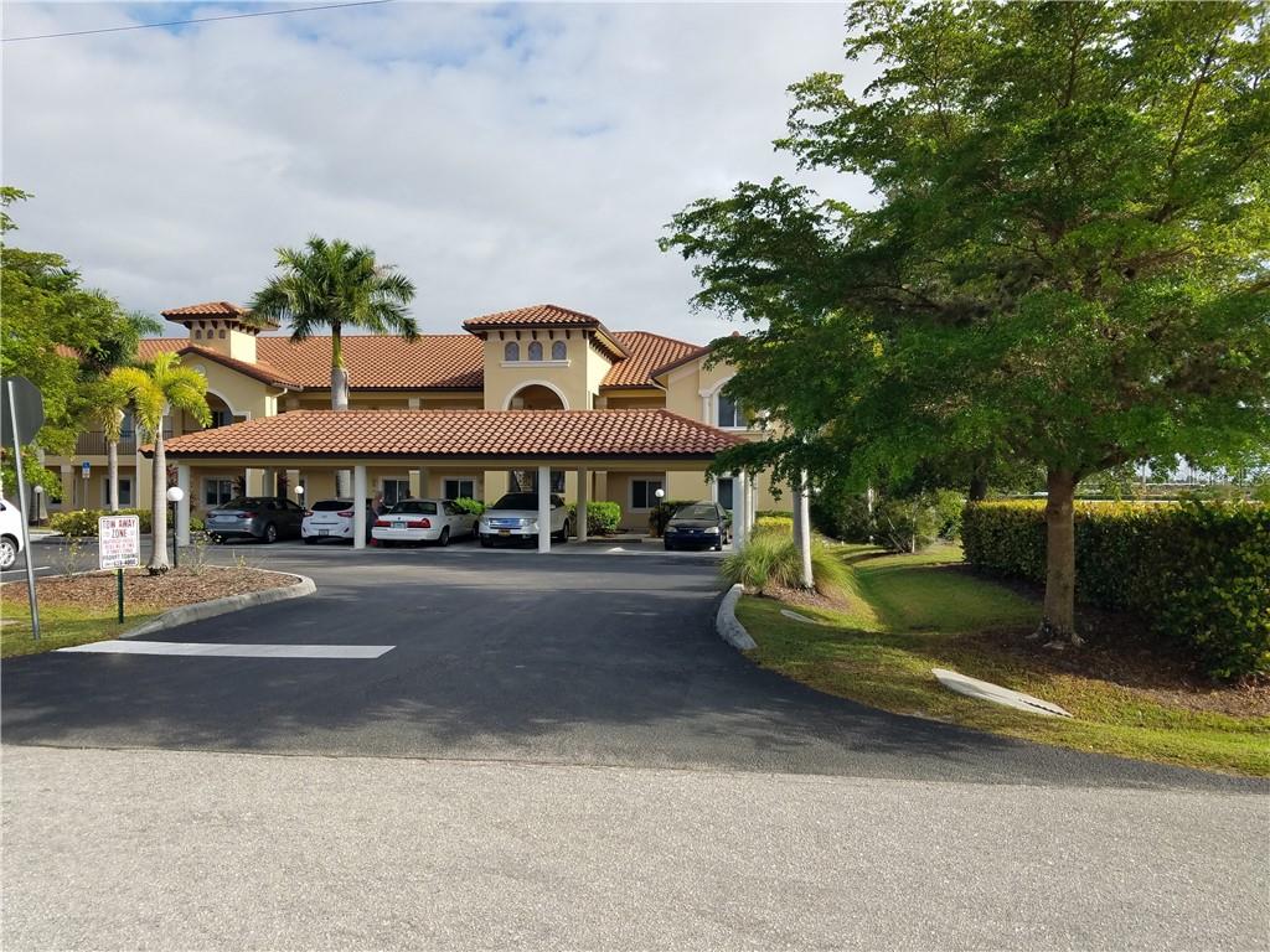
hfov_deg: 67.3
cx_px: 635
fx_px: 954
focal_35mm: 26
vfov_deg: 53.1
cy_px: 476
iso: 50
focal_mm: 4.2
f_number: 1.7
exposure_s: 1/1880
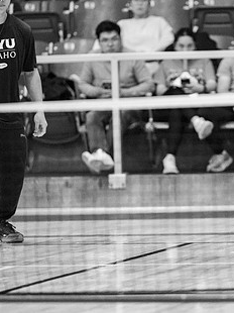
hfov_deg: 4.1
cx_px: 194
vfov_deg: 5.5
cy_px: 132
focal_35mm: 360
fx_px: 3249
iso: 5000
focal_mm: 200
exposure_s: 1/500
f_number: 2.8
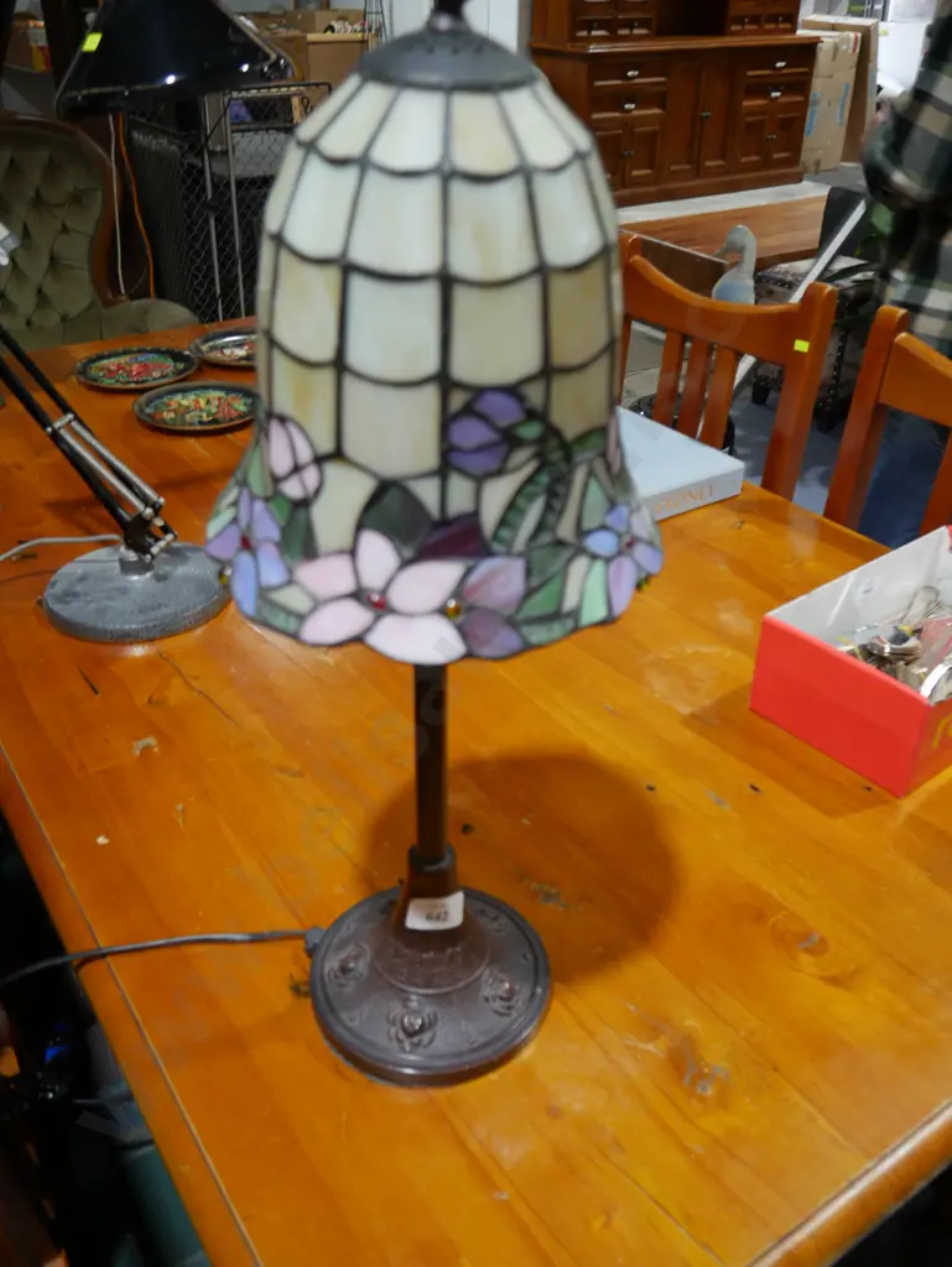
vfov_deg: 63.4
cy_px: 634
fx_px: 1026
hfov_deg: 49.8
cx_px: 476
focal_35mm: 28
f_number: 3.5
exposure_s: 1/60
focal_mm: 14
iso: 250
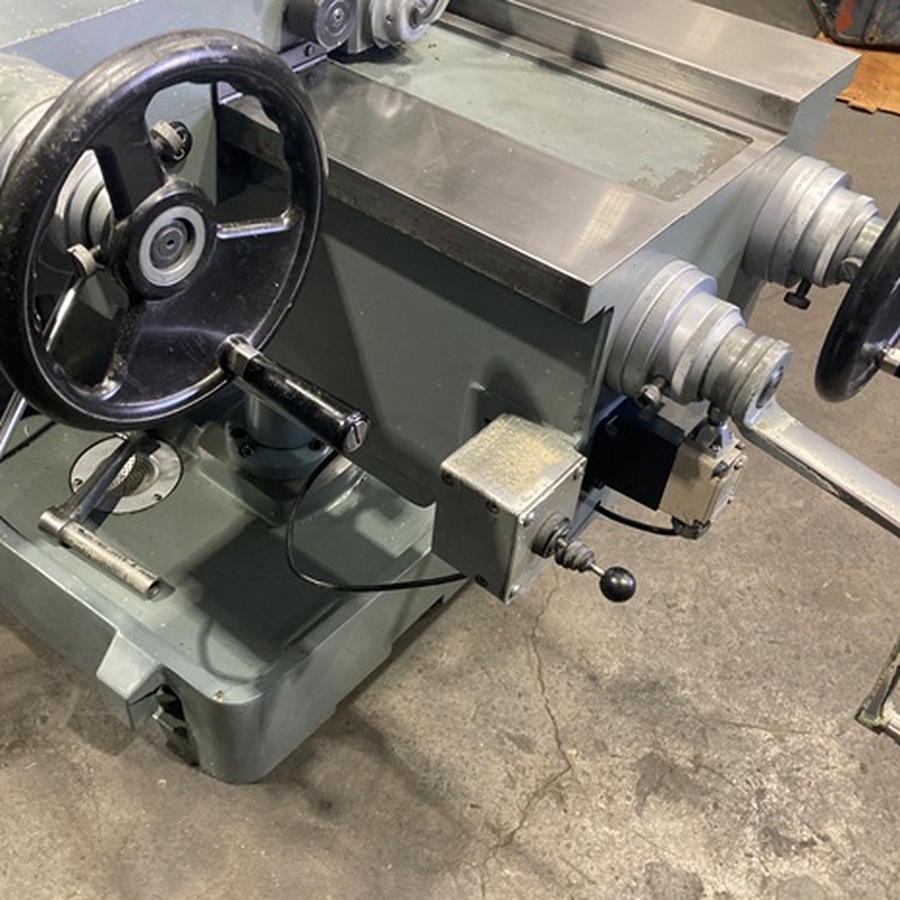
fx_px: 1000
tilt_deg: -44.4
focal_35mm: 34
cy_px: 450
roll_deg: -3.5
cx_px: 363
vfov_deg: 48.5
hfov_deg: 48.2
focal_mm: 3.99
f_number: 1.8
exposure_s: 1/40
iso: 250
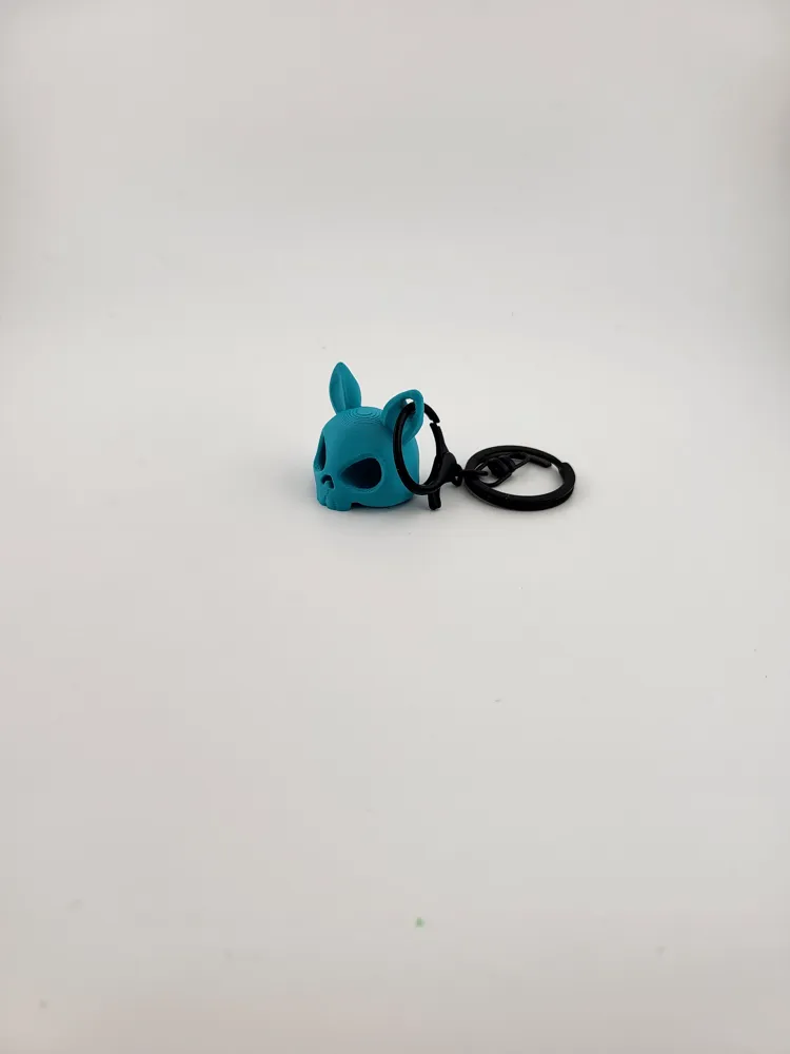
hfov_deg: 56.8
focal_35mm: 24
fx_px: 730
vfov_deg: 71.6
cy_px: 527
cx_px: 395
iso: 64
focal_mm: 5
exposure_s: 1/280
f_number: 1.8
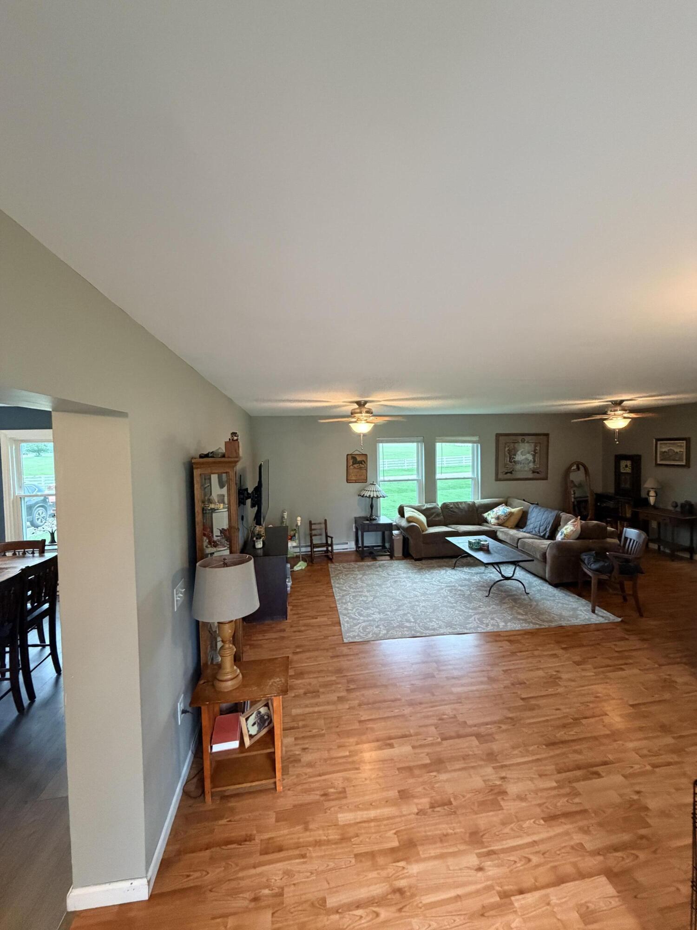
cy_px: 465
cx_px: 348
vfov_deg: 102.1
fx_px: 376
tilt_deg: -3.0
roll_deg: +1.4
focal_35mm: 14
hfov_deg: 85.7
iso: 500
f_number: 2.2
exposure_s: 1/60
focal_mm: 2.22
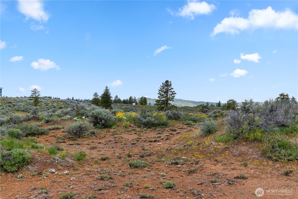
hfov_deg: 61.9
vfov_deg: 43.6
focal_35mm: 30
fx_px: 248
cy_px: 100
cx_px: 149
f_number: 8
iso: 100
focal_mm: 30
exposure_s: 1/500
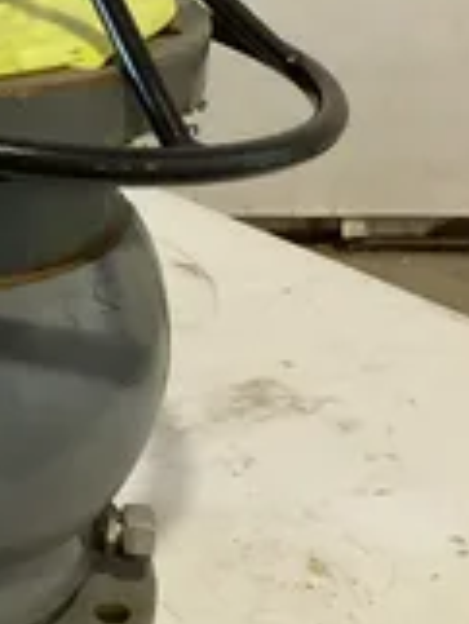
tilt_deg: -25.3
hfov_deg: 18.2
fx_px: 1389
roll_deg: +2.0
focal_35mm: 77
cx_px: -89
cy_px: 283
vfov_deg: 25.3
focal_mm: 3.3
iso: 250
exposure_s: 1/60
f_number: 2.4
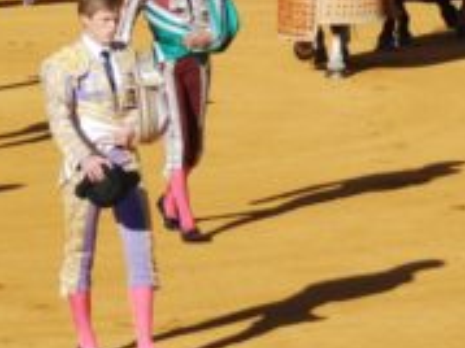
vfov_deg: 5.2
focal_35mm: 283
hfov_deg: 7.0
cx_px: 262
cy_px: 51
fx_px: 3799
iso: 125
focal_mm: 70
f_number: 5.6
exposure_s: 1/500
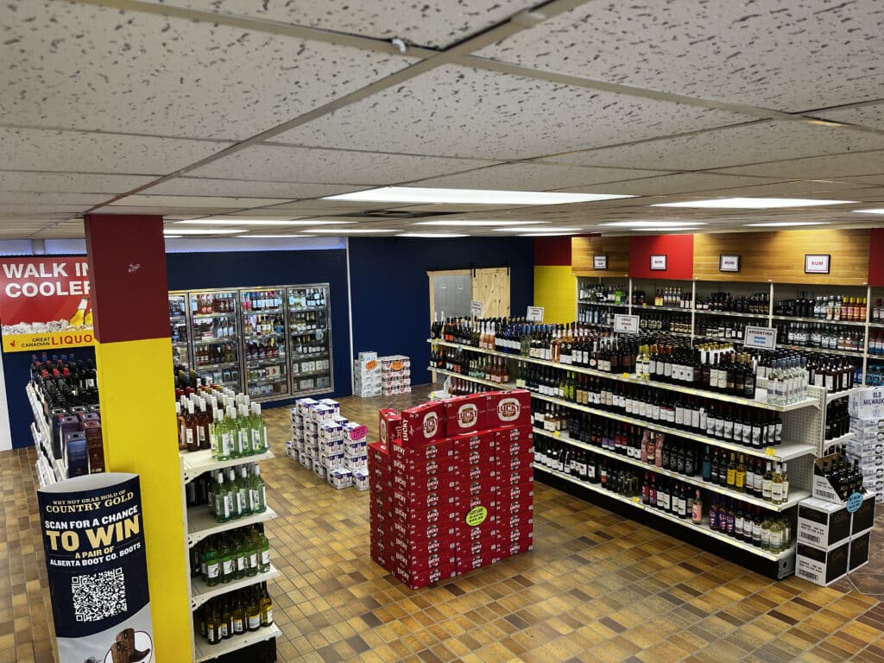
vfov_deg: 53.1
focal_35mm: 26
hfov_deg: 67.3
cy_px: 332
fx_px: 664
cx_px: 442
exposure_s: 1/60
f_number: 1.6
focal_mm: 5.1
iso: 80
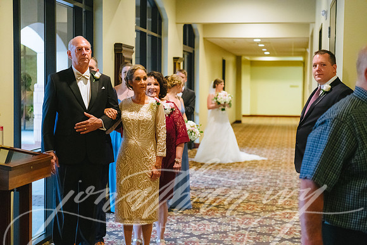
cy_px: 122
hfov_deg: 28.8
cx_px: 184
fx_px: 714
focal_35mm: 70
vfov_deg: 19.5
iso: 3600
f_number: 2.8
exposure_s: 1/125
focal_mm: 70
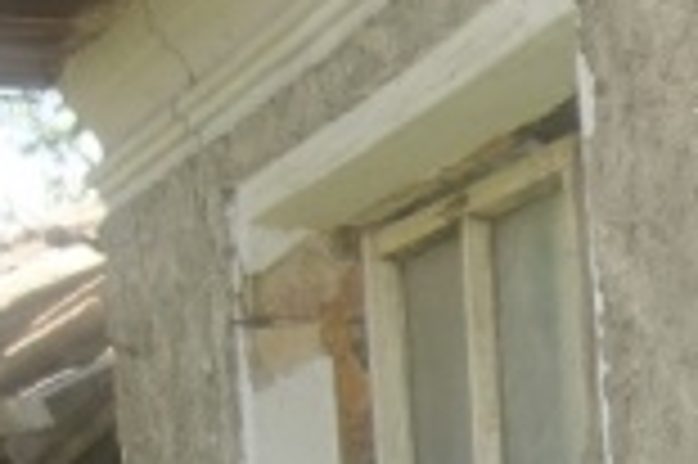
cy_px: 831
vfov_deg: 7.4
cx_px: 1193
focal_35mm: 181
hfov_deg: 10.8
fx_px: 3506
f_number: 1.8
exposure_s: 1/1250
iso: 125
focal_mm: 10.4
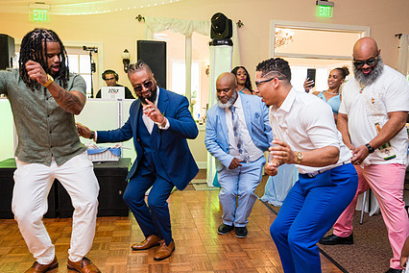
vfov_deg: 39.9
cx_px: 209
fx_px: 375
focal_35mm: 33
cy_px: 154
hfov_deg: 57.2
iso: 3200
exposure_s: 1/60
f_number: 4
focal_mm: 24
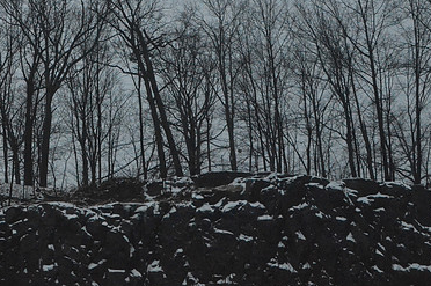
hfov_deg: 24.6
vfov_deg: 16.6
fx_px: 978
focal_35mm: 82
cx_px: 105
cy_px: 105
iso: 6400
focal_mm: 35
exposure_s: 1/30
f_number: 14
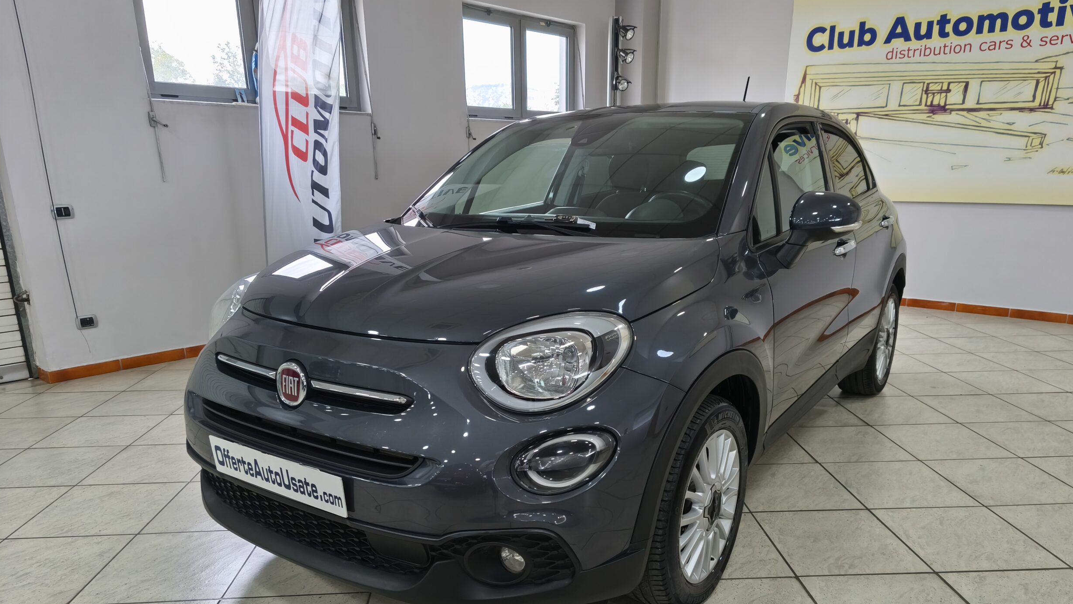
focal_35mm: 26
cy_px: 381
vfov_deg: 44.0
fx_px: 740
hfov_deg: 71.9
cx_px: 551
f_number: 1.7
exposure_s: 1/50
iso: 400
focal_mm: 5.35
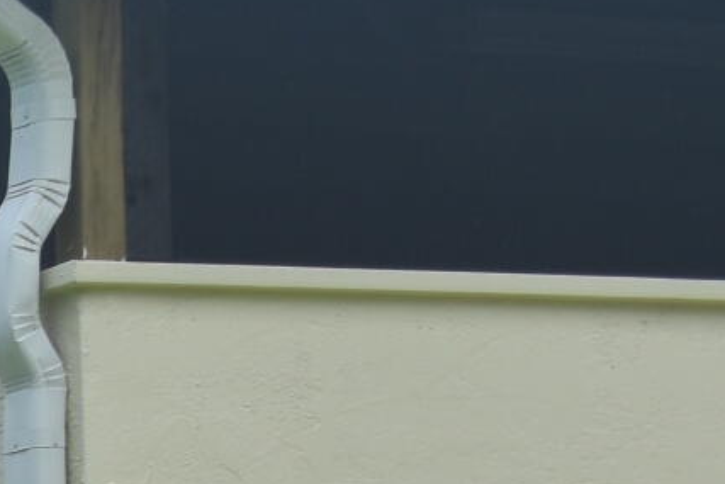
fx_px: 5520
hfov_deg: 6.5
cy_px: 1593
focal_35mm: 274
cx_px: -1764
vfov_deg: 4.7
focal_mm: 26
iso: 100
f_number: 9
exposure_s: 1/320
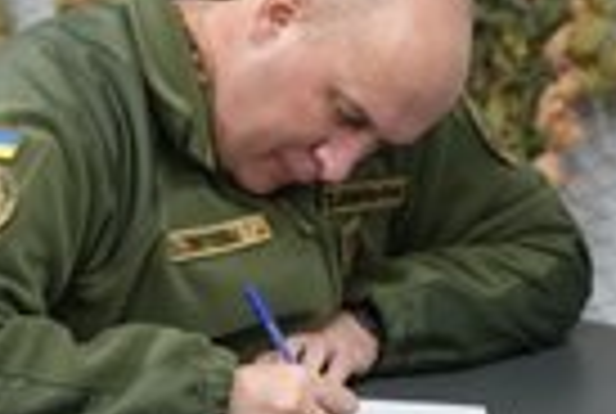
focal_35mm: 134
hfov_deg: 14.8
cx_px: -126
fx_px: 2298
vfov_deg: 10.3
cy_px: 209
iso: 2000
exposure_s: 1/160
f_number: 4
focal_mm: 46
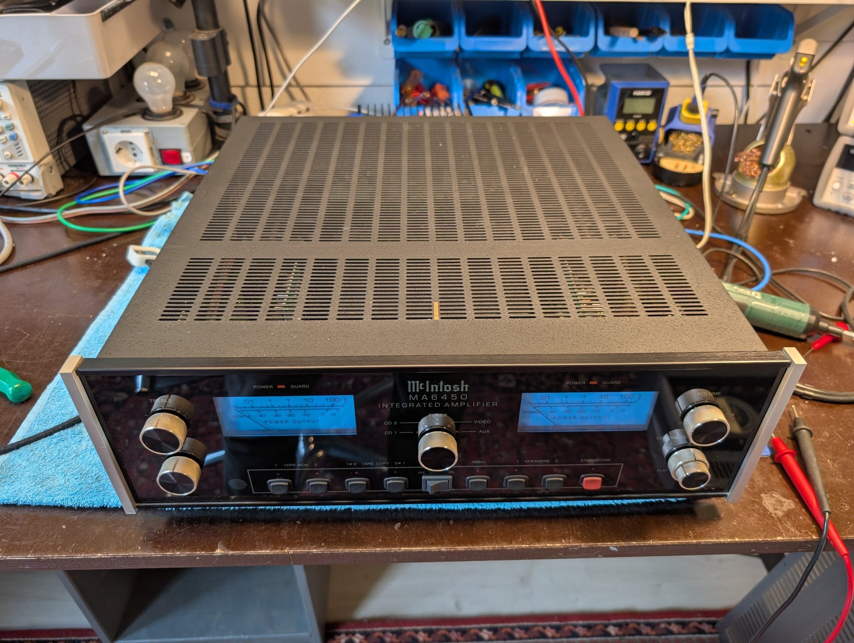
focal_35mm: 24
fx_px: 593
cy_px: 322
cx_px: 427
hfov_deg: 71.5
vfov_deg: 56.9
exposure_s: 1/33.3
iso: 45
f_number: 1.68
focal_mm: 6.9
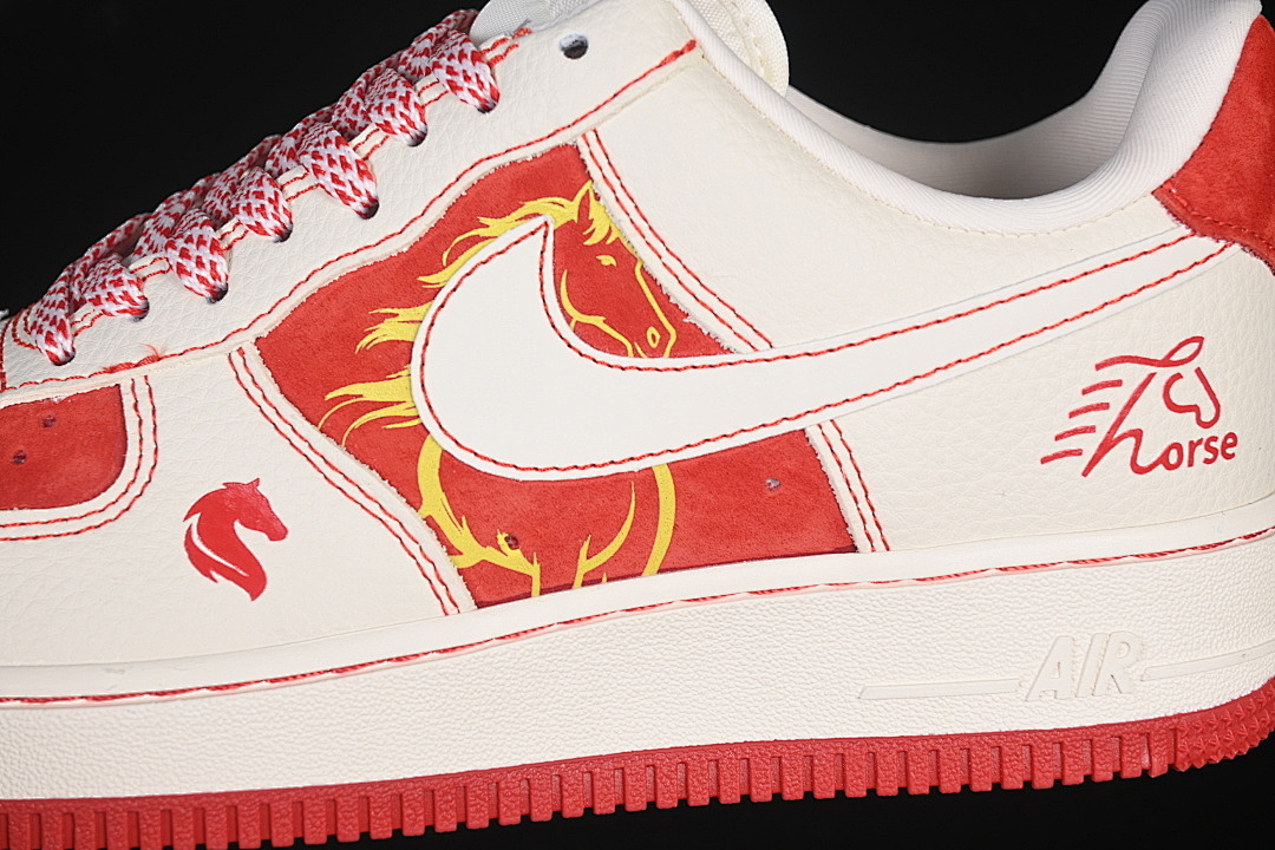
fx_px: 2656
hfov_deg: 27.0
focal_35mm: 75
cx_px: 638
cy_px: 425
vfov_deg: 18.2
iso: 160
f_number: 7.1
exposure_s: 1/80
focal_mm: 50
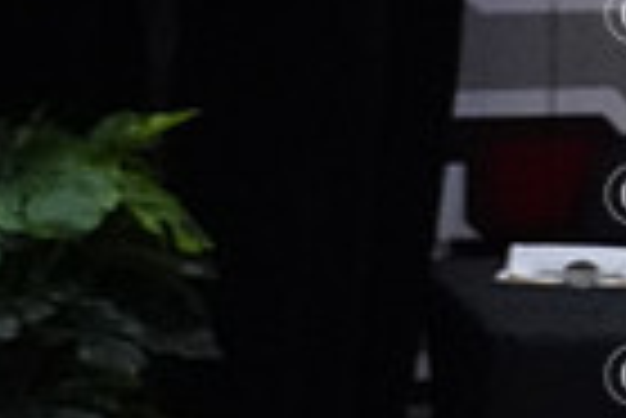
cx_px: 1257
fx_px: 19600
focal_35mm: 1126
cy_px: -76
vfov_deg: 1.2
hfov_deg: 1.8
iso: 12800
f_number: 4
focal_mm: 180
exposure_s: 1/800
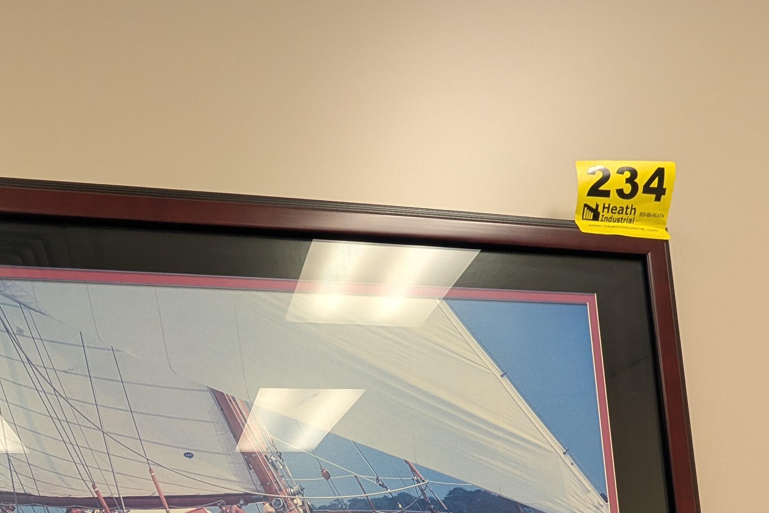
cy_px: 584
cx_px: 291
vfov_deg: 39.1
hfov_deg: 68.4
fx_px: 555
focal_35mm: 26
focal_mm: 2.02
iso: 77
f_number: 1.7
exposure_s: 1/40
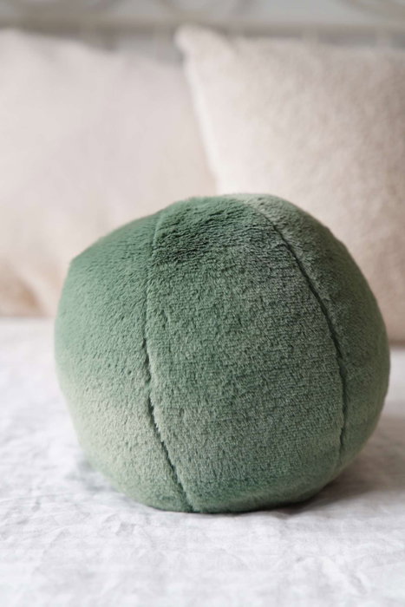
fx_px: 1181
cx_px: 202
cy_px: 304
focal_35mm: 70
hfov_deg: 19.5
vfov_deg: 28.8
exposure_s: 1/125
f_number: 3.5
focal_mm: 70
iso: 320
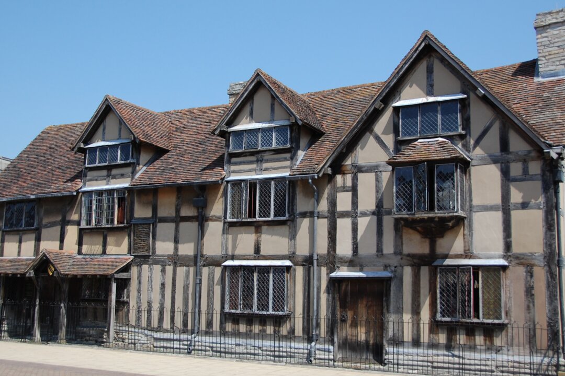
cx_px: 282
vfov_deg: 36.9
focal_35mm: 36
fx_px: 565
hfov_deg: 53.1
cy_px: 188
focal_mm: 24
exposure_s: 1/1250
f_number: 3.8
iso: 200
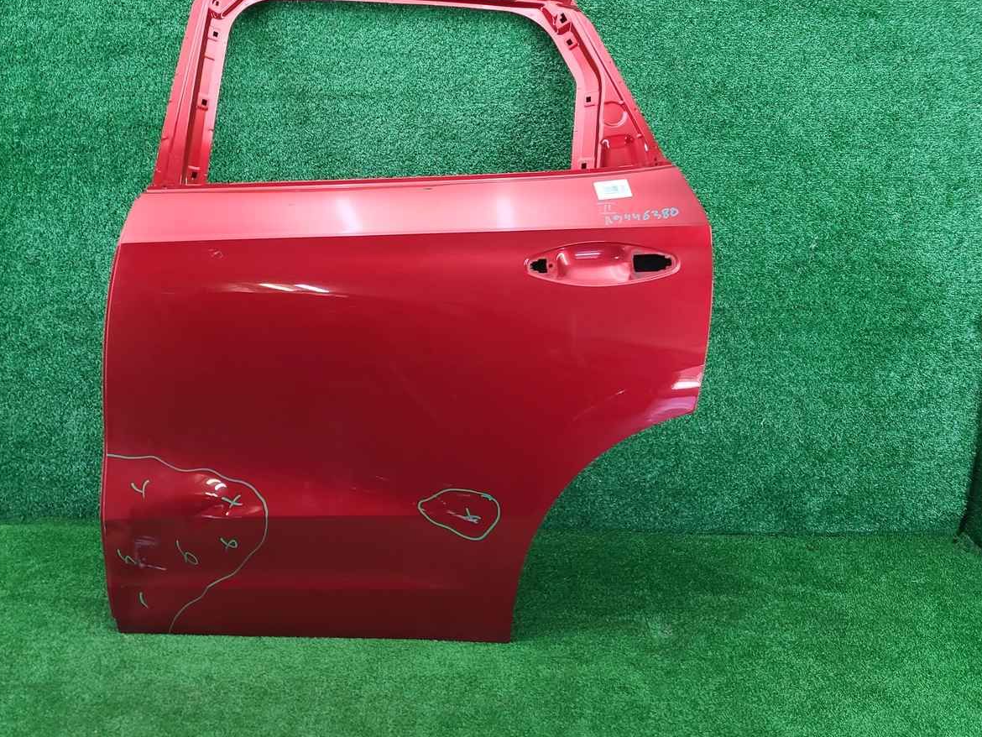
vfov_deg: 44.0
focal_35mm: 32
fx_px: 908
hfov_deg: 56.5
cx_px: 403
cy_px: 297
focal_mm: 5.4
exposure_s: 1/50
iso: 154
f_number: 1.8
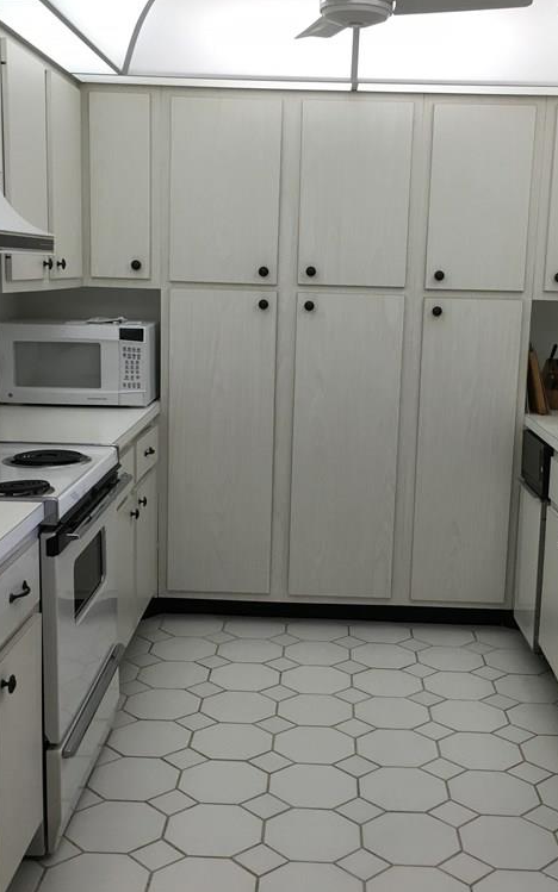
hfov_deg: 30.5
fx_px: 1022
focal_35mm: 42
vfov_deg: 47.2
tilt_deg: -8.9
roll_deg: -1.7
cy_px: 445
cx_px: 309
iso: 25
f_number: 2.2
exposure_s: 1/30
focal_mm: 4.15
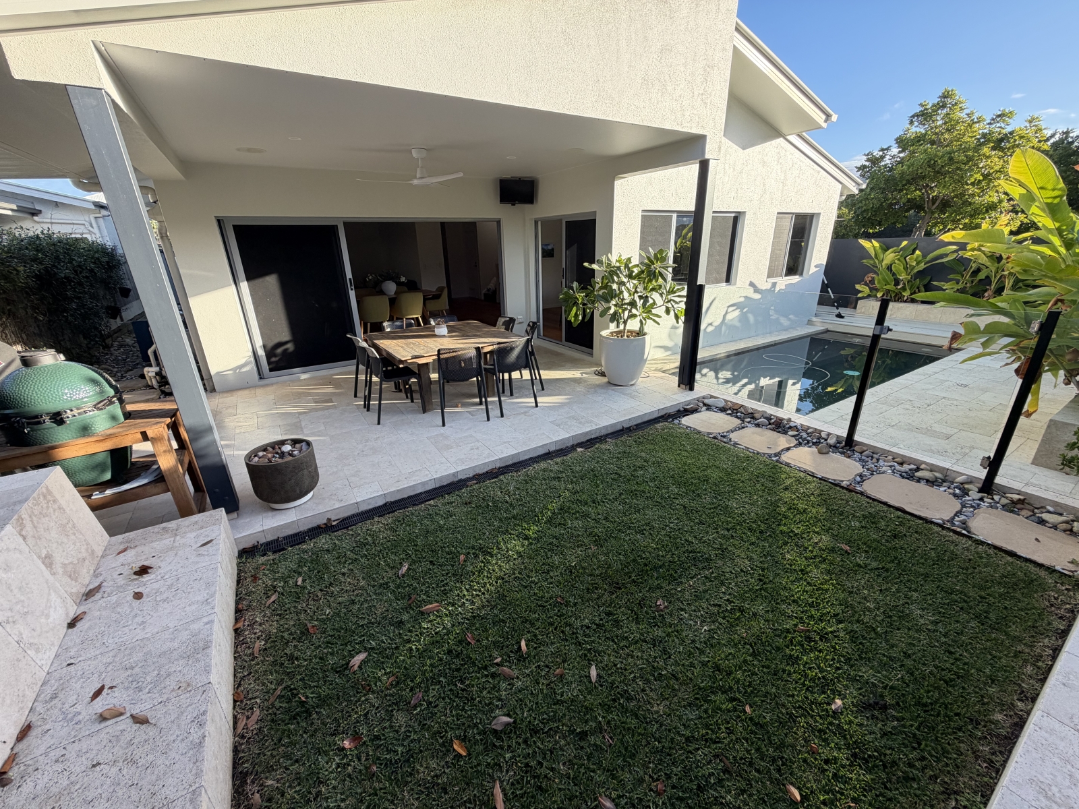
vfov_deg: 85.7
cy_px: 404
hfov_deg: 102.1
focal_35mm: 14
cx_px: 540
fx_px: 436
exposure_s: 1/228
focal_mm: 2.22
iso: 50
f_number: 2.2
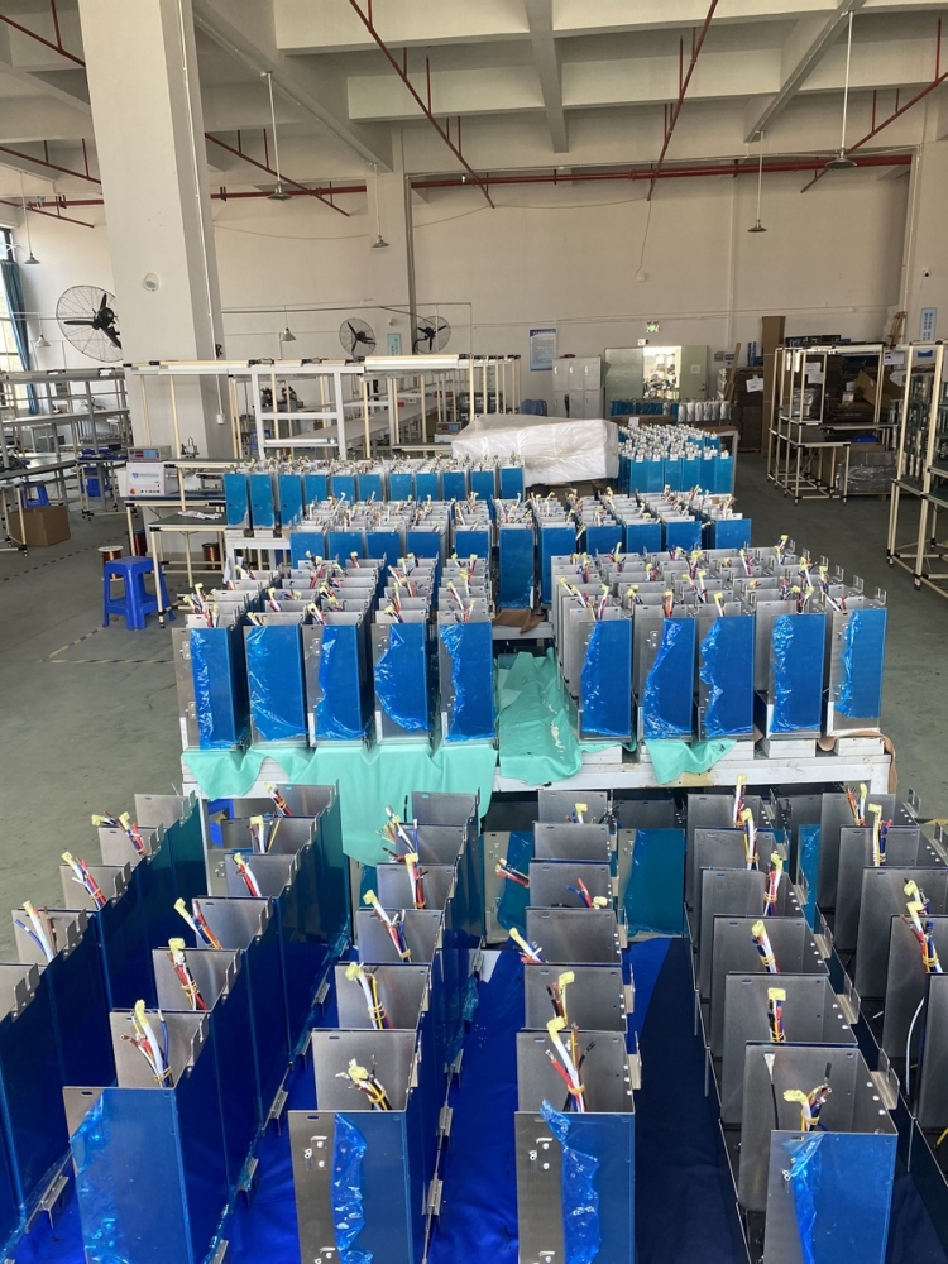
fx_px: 949
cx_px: 474
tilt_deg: -15.0
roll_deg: +2.2
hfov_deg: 53.1
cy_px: 632
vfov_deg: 67.3
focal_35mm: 26
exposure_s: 1/121
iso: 80
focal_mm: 4.25
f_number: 1.8
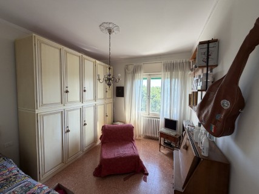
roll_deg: -0.7
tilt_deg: -3.6
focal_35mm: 14
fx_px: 105
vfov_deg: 85.6
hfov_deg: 102.1
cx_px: 130
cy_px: 97
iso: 160
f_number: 2.2
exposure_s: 1/121
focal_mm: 2.22
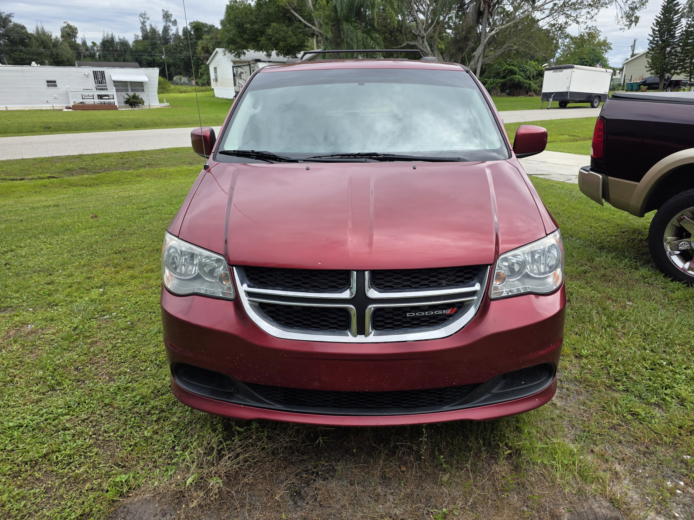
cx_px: 347
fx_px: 461
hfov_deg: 73.9
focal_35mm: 23
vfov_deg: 58.9
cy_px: 260
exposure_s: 1/3512
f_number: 1.7
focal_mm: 6.3
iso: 80
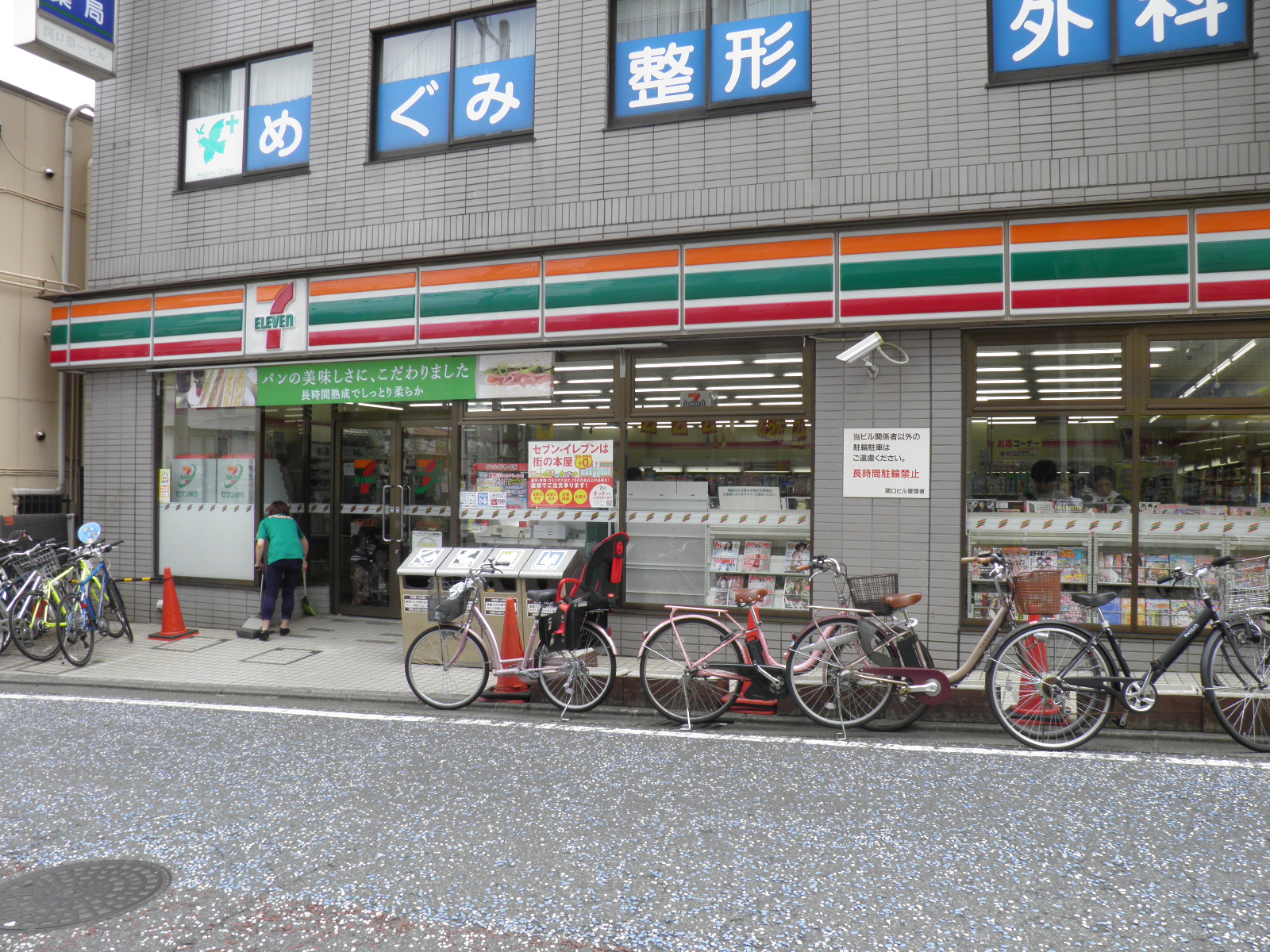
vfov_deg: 49.7
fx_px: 1027
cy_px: 476
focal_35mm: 28
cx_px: 635
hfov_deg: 63.4
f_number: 5.7
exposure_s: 1/80
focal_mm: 4.9
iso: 50
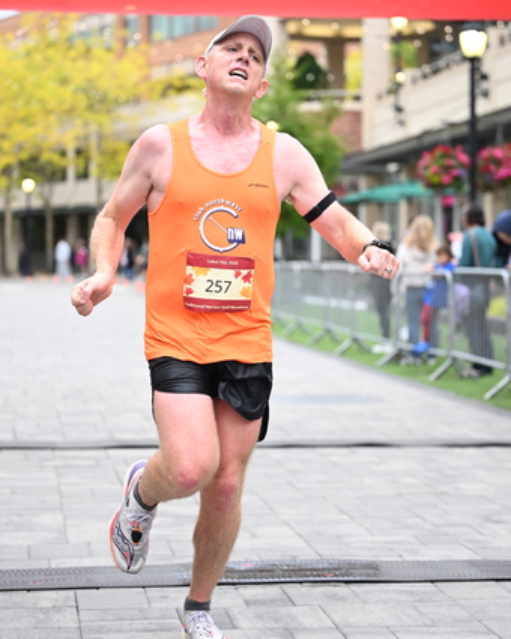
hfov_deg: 18.1
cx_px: 252
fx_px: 1607
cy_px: 269
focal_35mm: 85
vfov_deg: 22.5
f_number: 2.8
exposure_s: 1/1250
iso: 1600
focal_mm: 70
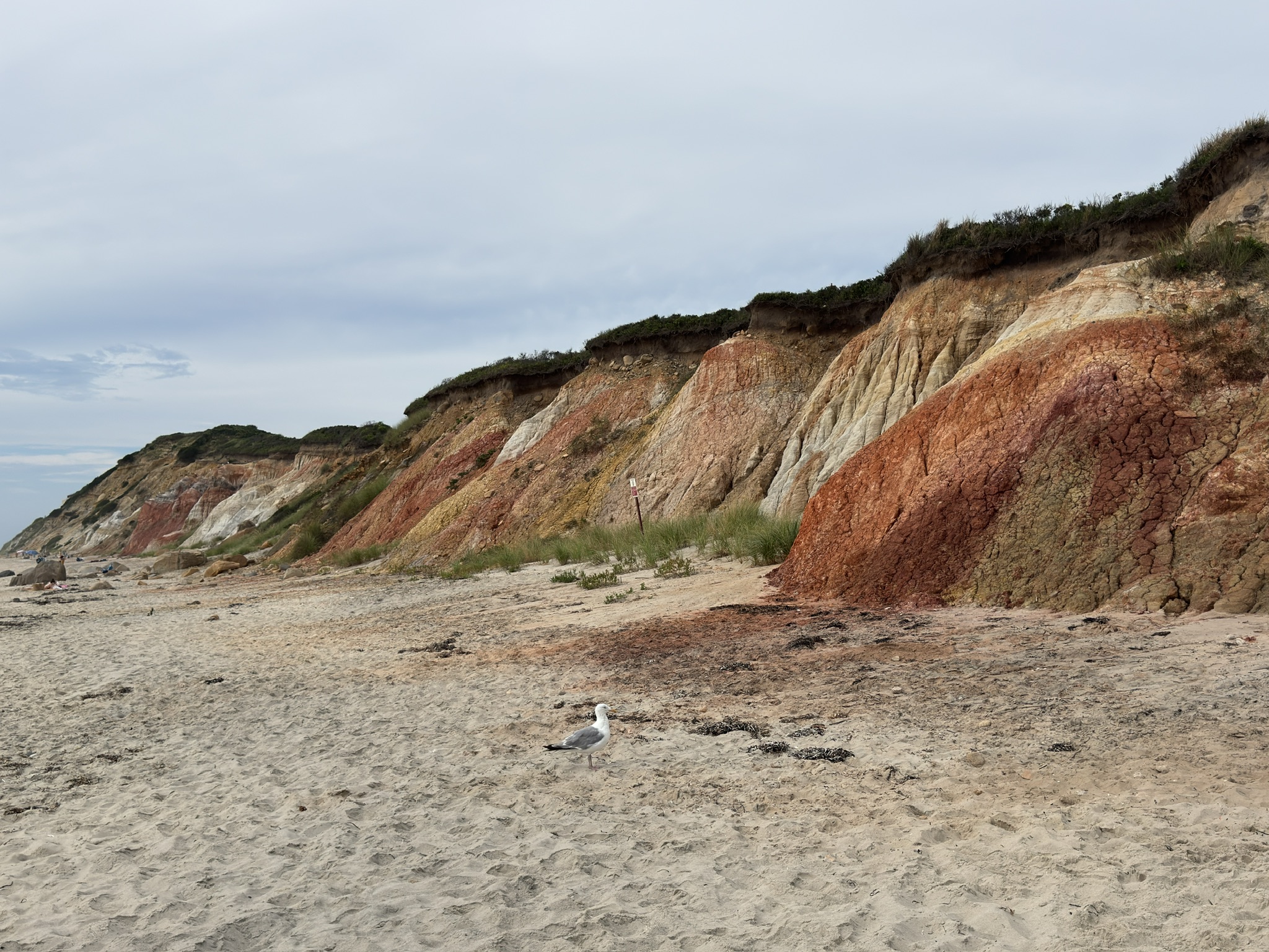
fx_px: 1283
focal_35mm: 35
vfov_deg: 40.7
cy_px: 476
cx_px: 634
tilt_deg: +4.0
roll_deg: +0.3
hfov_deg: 52.6
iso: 100
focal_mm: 6.76
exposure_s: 1/7937
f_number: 1.78
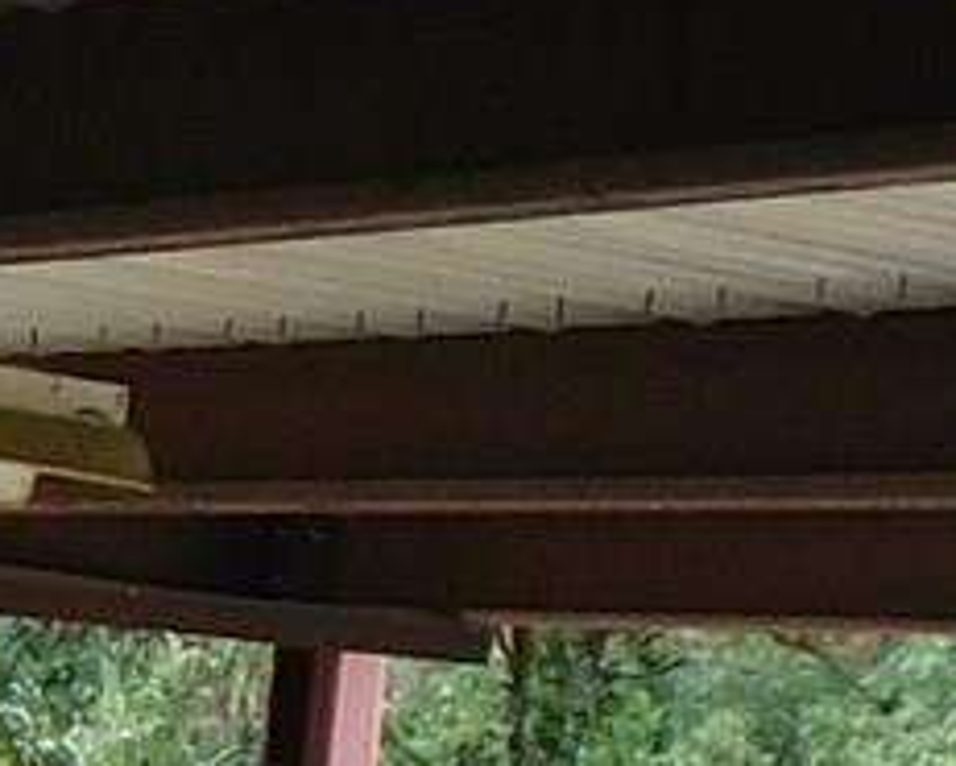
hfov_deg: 8.3
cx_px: -844
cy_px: 1404
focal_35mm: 224
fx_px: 6341
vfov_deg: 6.7
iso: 125
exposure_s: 1/30
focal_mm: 4
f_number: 3
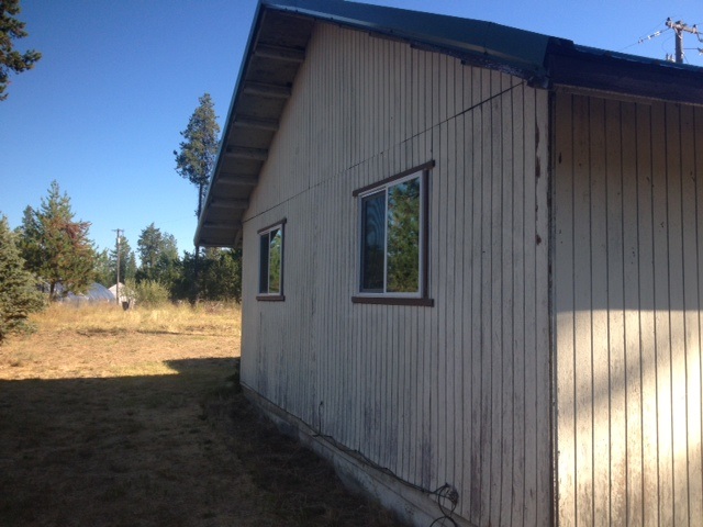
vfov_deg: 40.7
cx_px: 352
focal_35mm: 35
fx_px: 711
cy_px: 264
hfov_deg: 52.6
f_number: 2.4
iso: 50
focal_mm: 4.28
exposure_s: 1/431
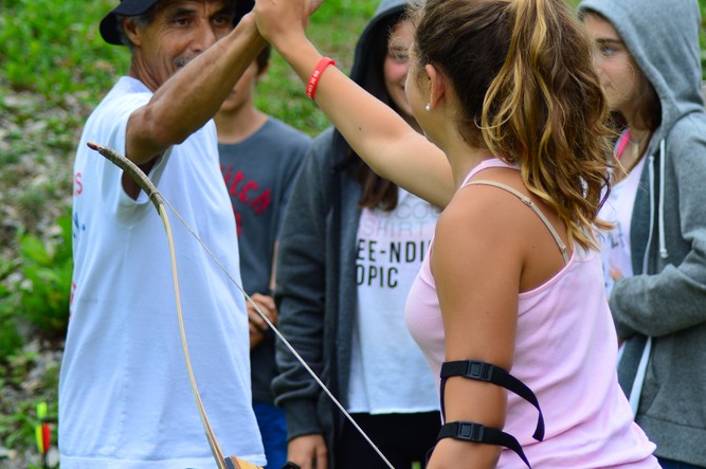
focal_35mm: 212
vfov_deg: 6.5
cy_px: 113
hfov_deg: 9.7
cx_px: 363
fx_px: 4152
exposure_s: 1/400
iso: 125
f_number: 4
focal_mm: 92
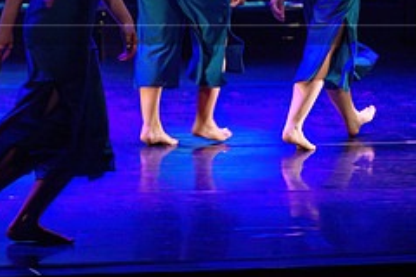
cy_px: -157
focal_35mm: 275
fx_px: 3178
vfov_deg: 5.0
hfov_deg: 7.5
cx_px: 238
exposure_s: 1/200
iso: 1600
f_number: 2.8
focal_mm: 85
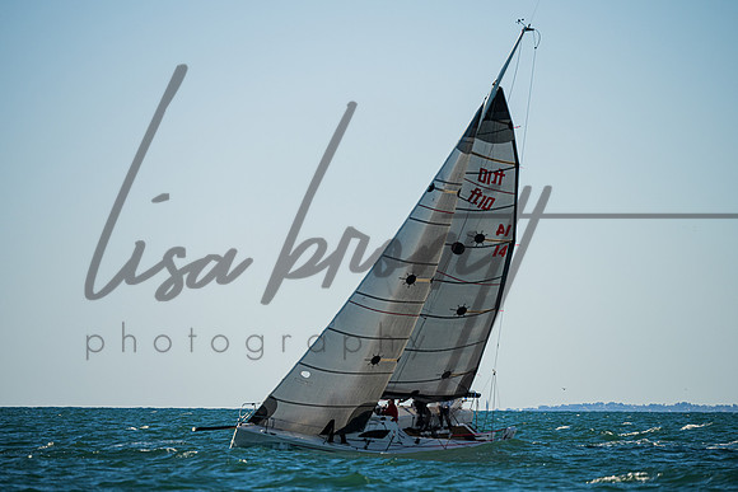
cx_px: 373
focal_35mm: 344
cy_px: 225
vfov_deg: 4.0
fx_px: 7064
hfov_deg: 6.0
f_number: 5.6
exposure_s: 1/4000
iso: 400
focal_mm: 300
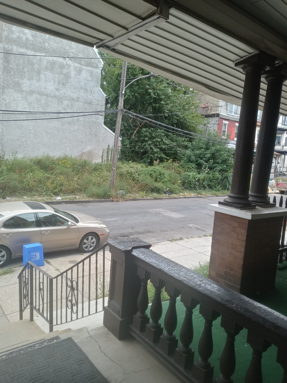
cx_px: 144
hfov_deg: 49.7
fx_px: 310
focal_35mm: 28
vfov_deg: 63.4
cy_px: 192
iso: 100
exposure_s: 1/413
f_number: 1.8
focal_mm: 3.61
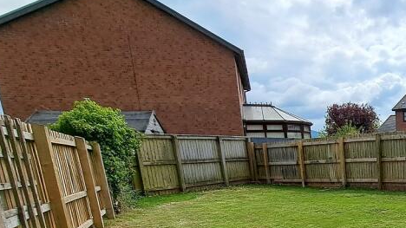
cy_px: 225
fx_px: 334
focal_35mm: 31
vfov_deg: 34.5
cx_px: 434
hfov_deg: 47.7
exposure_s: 1/1795
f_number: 2.2
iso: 50
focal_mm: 1.74
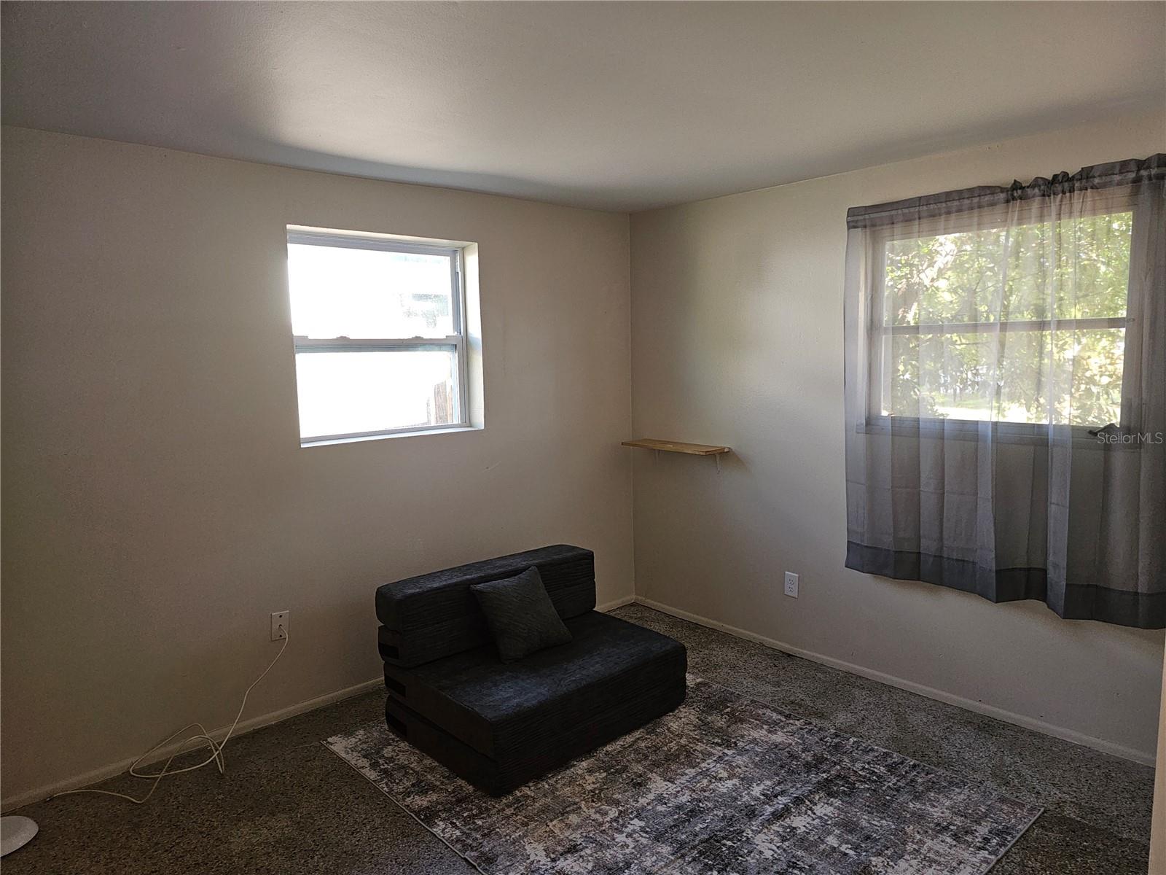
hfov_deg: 73.9
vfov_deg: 58.9
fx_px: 775
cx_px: 583
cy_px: 438
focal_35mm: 23
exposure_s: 1/40
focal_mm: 6.3
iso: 100
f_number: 1.7
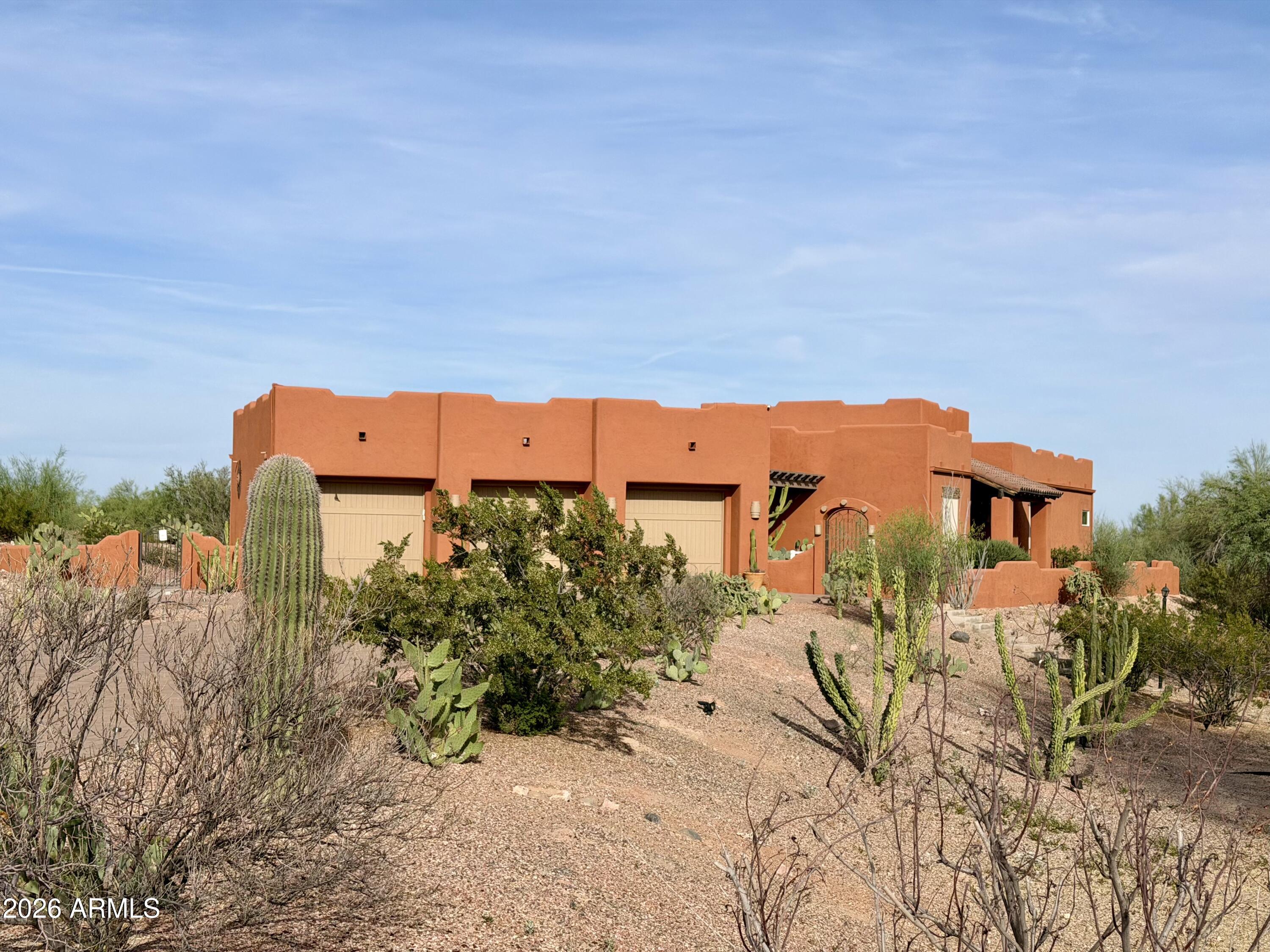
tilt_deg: +1.4
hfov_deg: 39.7
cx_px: 635
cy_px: 476
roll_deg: -0.3
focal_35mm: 48
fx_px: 1761
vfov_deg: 30.3
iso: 80
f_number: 1.78
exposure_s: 1/8772
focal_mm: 6.76
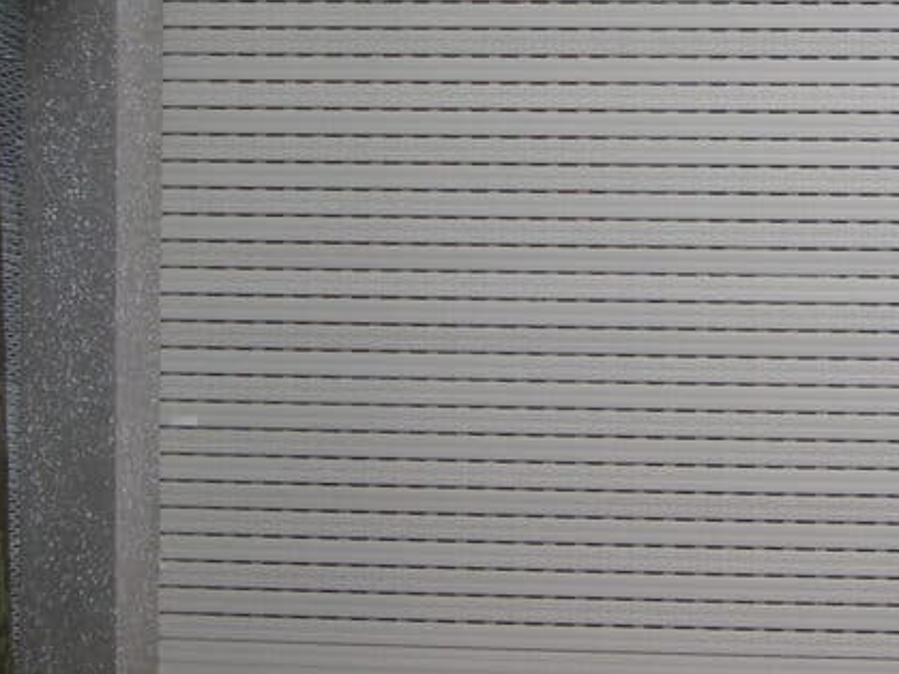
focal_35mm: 115
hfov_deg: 16.6
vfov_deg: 12.8
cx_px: 970
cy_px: 45
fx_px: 2986
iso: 100
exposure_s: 1/37.8
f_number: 3.1
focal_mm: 10.1
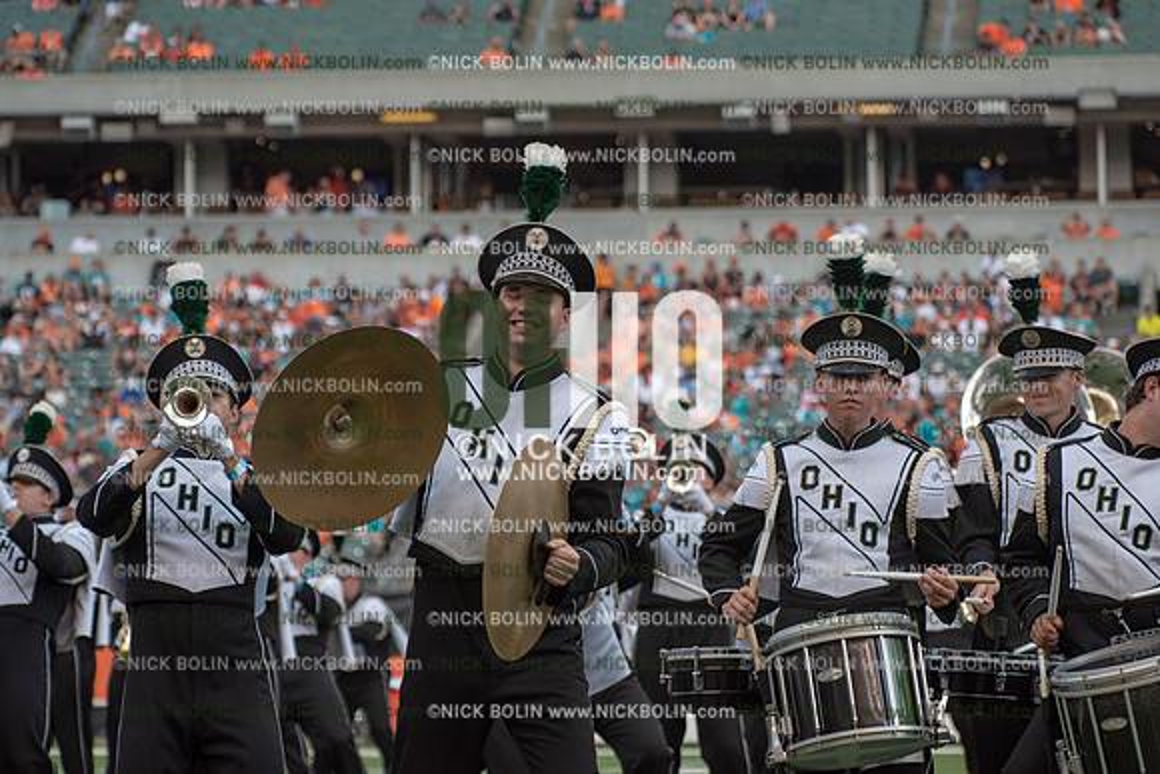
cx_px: 580
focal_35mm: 140
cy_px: 387
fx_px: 4512
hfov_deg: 14.7
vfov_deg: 9.8
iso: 400
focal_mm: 140
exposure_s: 1/1250
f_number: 5.6
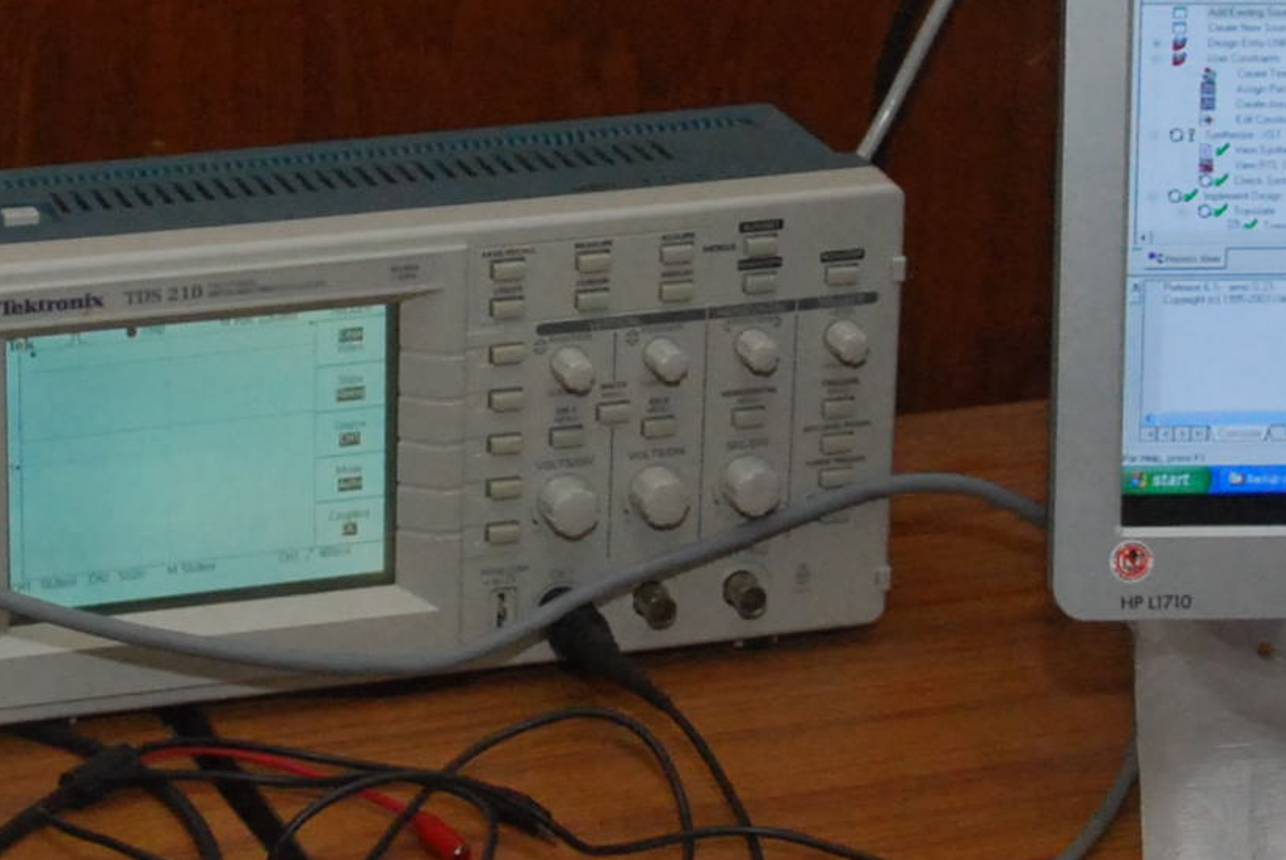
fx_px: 5579
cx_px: 278
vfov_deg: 8.8
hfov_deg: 13.1
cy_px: 218
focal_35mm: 156
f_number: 6.3
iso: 800
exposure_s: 1/50
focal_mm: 22
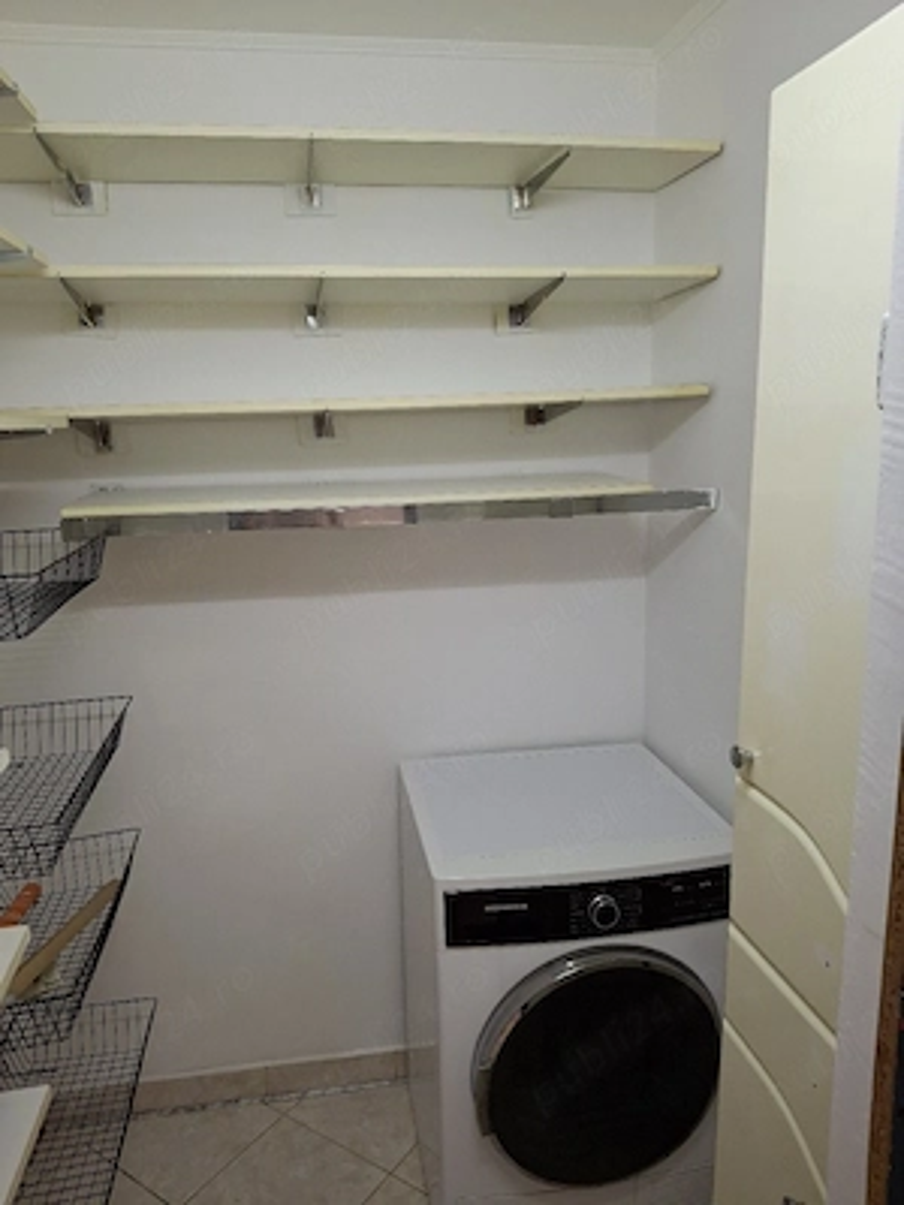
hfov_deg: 54.9
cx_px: 452
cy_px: 602
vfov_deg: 69.4
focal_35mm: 25
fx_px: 871
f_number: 1.8
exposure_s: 1/120
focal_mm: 4.69
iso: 250
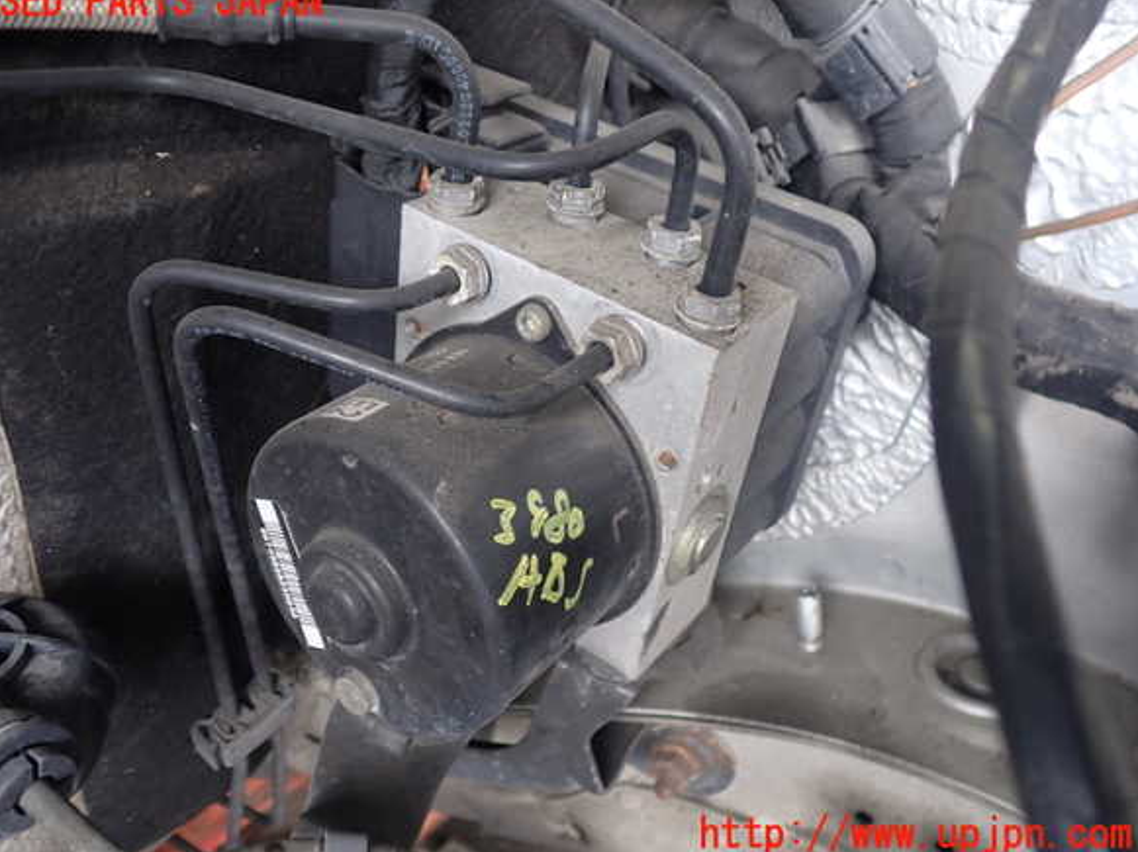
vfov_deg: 45.4
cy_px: 419
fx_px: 1018
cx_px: 554
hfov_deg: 58.4
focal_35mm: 31
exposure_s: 1/50
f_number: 2.3
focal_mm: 5.4
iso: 200
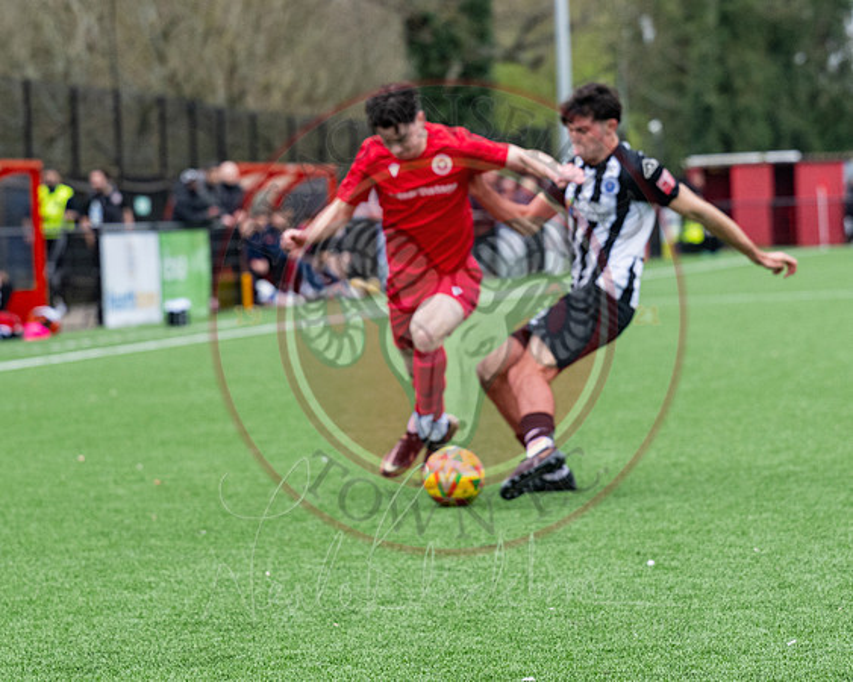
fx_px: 4436
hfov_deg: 11.0
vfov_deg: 8.8
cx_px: 426
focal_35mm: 176
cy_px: 341
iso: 800
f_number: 4
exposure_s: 1/1250
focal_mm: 104
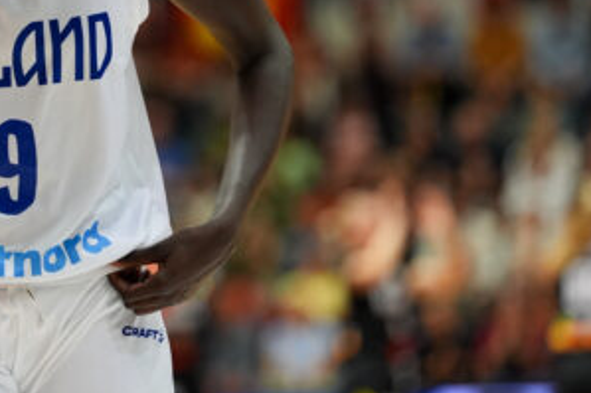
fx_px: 5349
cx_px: 26
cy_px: 6
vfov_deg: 4.2
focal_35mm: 326
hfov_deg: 6.3
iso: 1600
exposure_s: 1/800
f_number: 2
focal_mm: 127
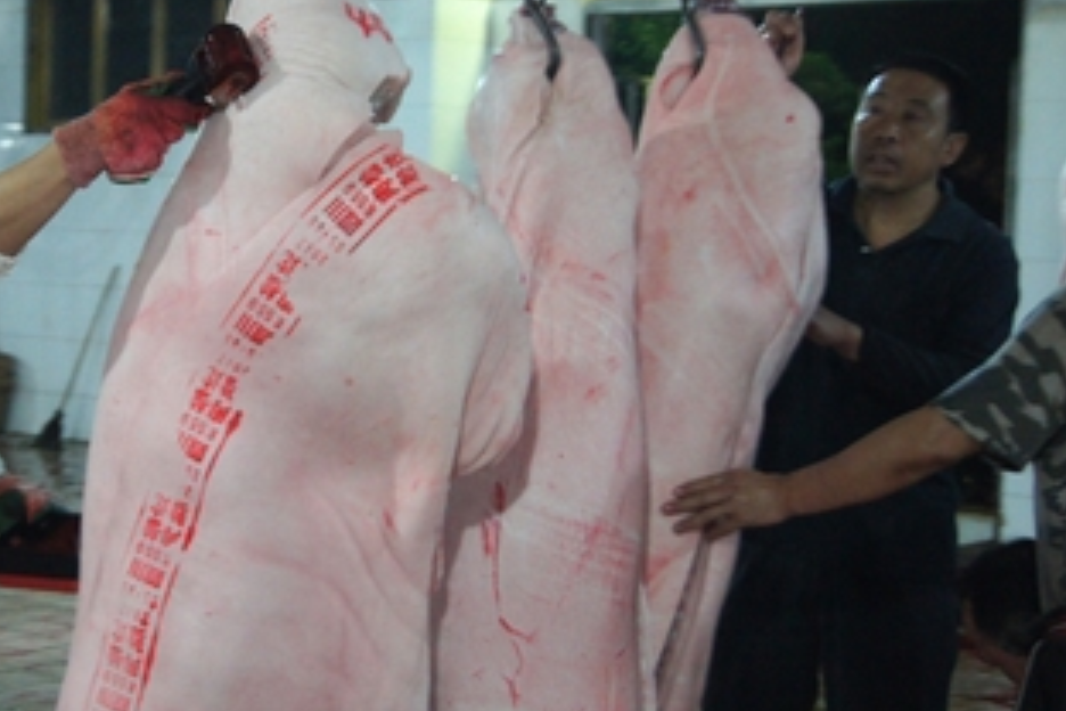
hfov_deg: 26.6
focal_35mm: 74
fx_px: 2191
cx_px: 140
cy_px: 414
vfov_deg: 18.4
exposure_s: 1/30
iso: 1600
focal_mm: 28
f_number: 4.5
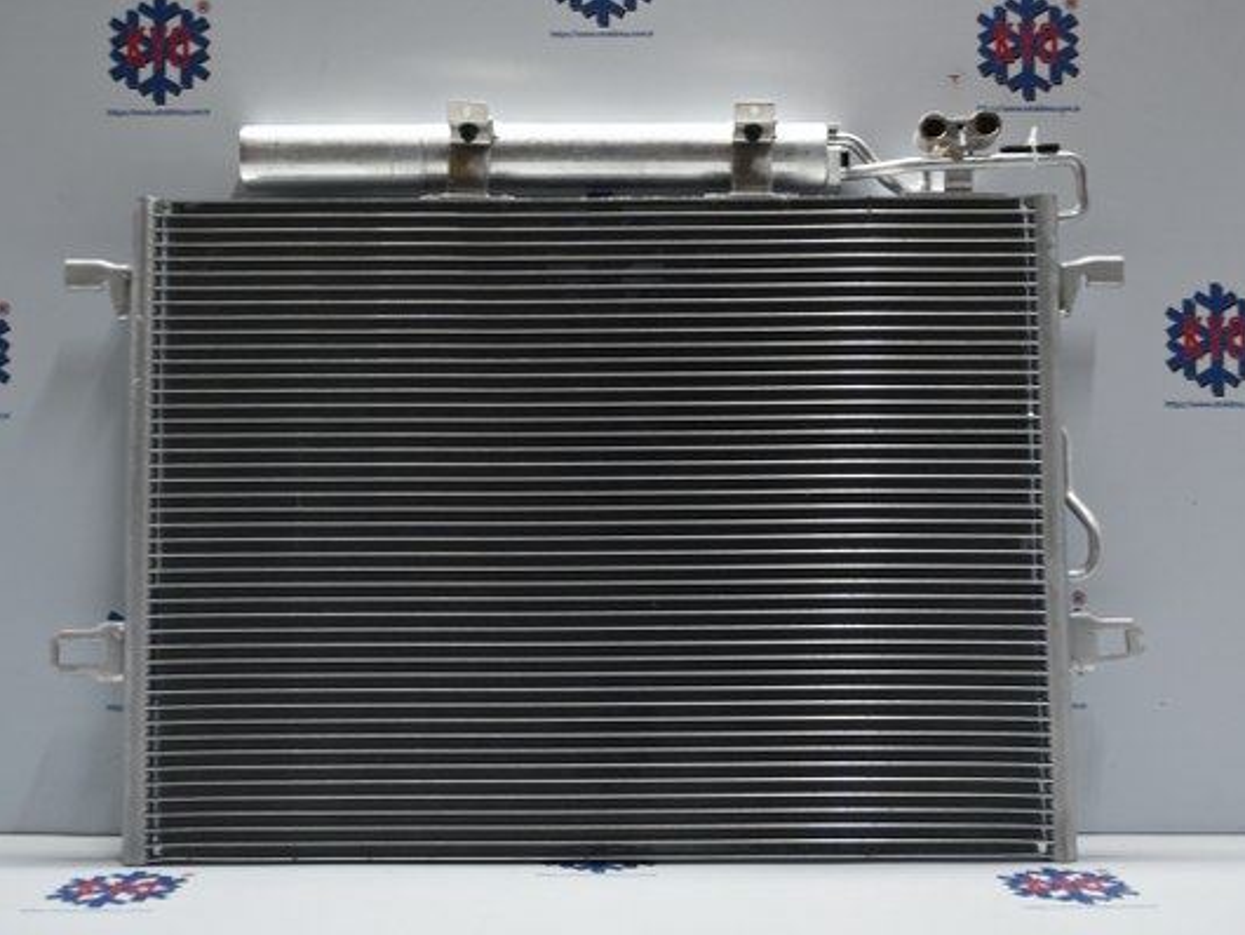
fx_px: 1351
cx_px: 627
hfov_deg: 49.5
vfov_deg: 38.2
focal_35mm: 38
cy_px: 468
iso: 360
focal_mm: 23
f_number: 4.2
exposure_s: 1/40
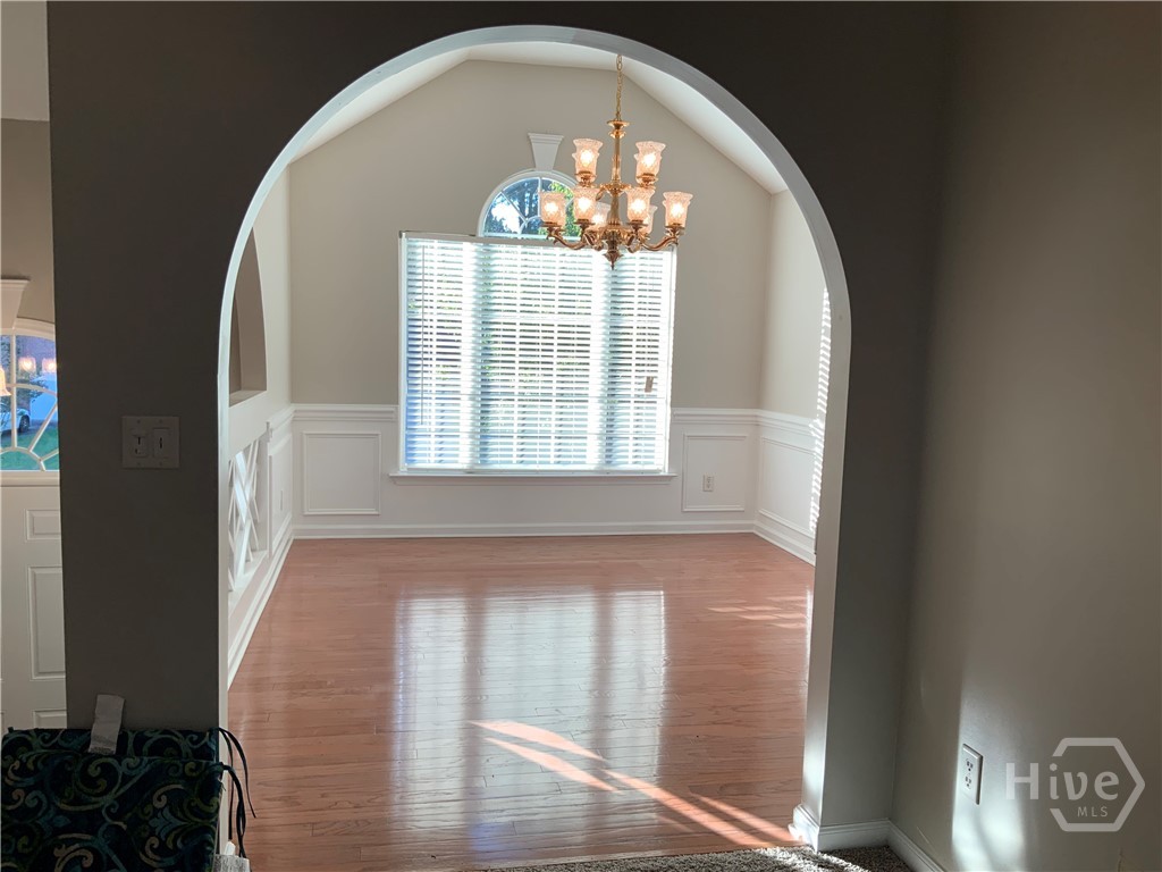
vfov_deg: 48.2
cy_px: 436
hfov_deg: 61.7
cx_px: 581
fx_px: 973
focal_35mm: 29
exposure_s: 1/134
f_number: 1.8
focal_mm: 3
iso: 16
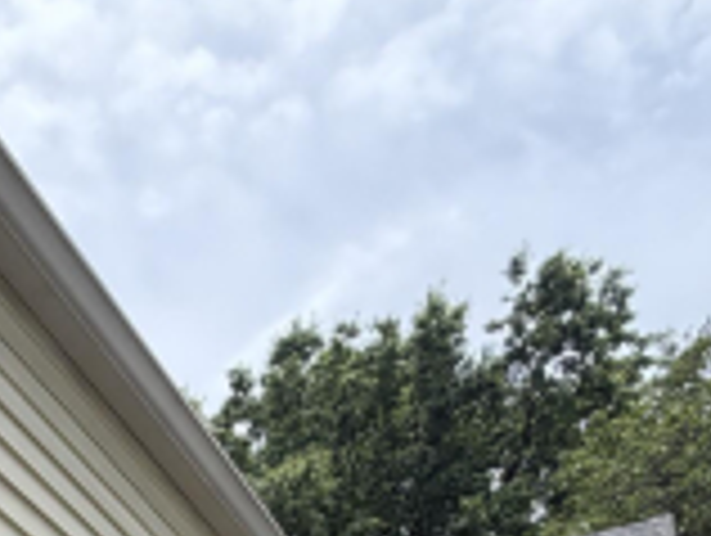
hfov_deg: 28.7
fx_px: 1214
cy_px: 1049
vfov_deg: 17.9
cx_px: -124
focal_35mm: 59
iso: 32
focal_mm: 2.22
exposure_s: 1/770
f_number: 2.2
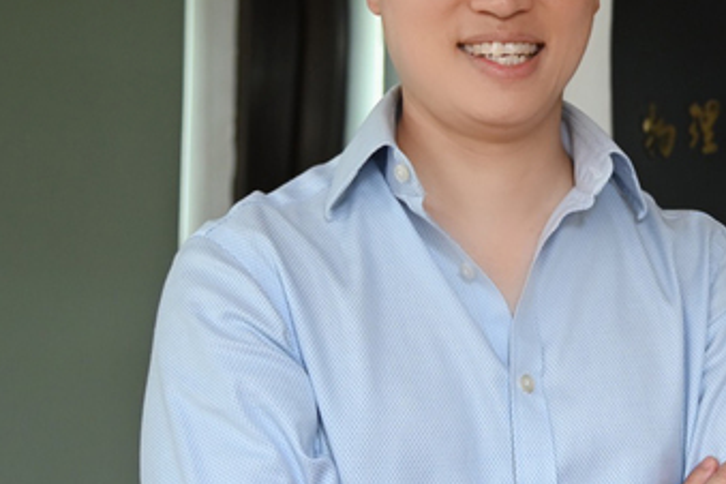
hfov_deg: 20.9
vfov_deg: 14.4
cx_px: 696
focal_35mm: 95
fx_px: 1916
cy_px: 154
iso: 2000
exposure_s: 1/125
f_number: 4
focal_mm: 46
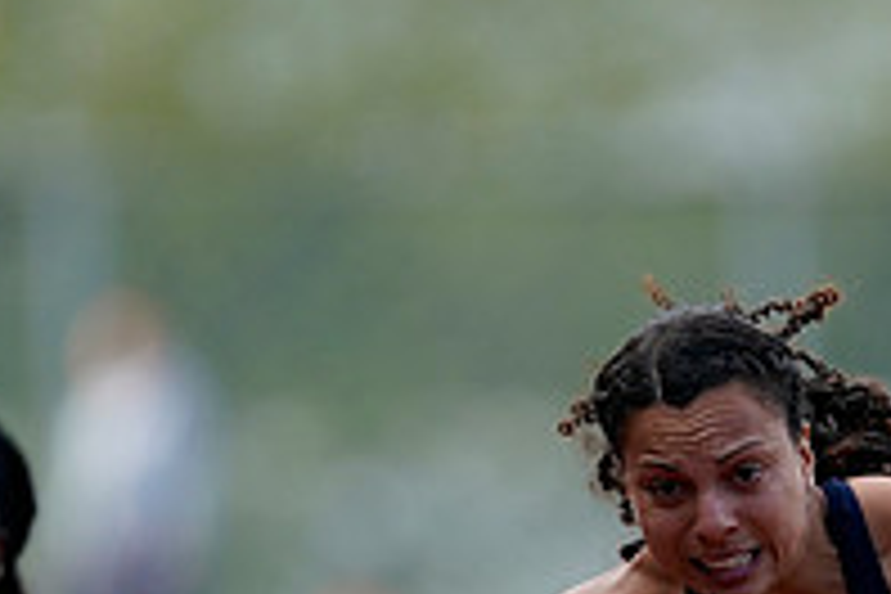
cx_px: 1022
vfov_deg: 0.8
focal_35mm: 1758
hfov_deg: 1.2
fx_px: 43507
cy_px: 785
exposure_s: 1/640
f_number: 5
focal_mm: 600
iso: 500
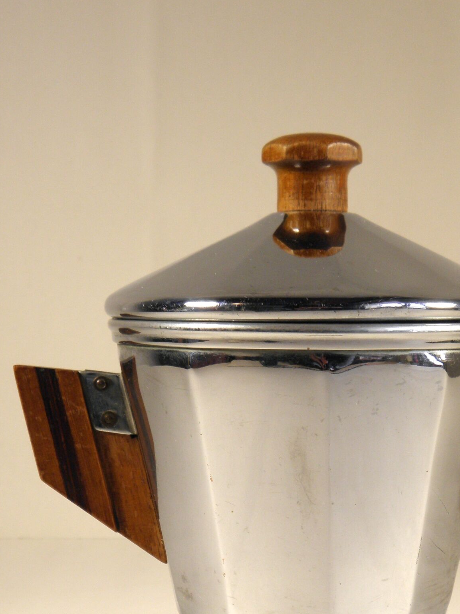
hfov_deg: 16.4
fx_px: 1595
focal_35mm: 90
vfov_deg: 21.7
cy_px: 424
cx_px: 322
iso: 100
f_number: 4.1
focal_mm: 9.7
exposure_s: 1/60
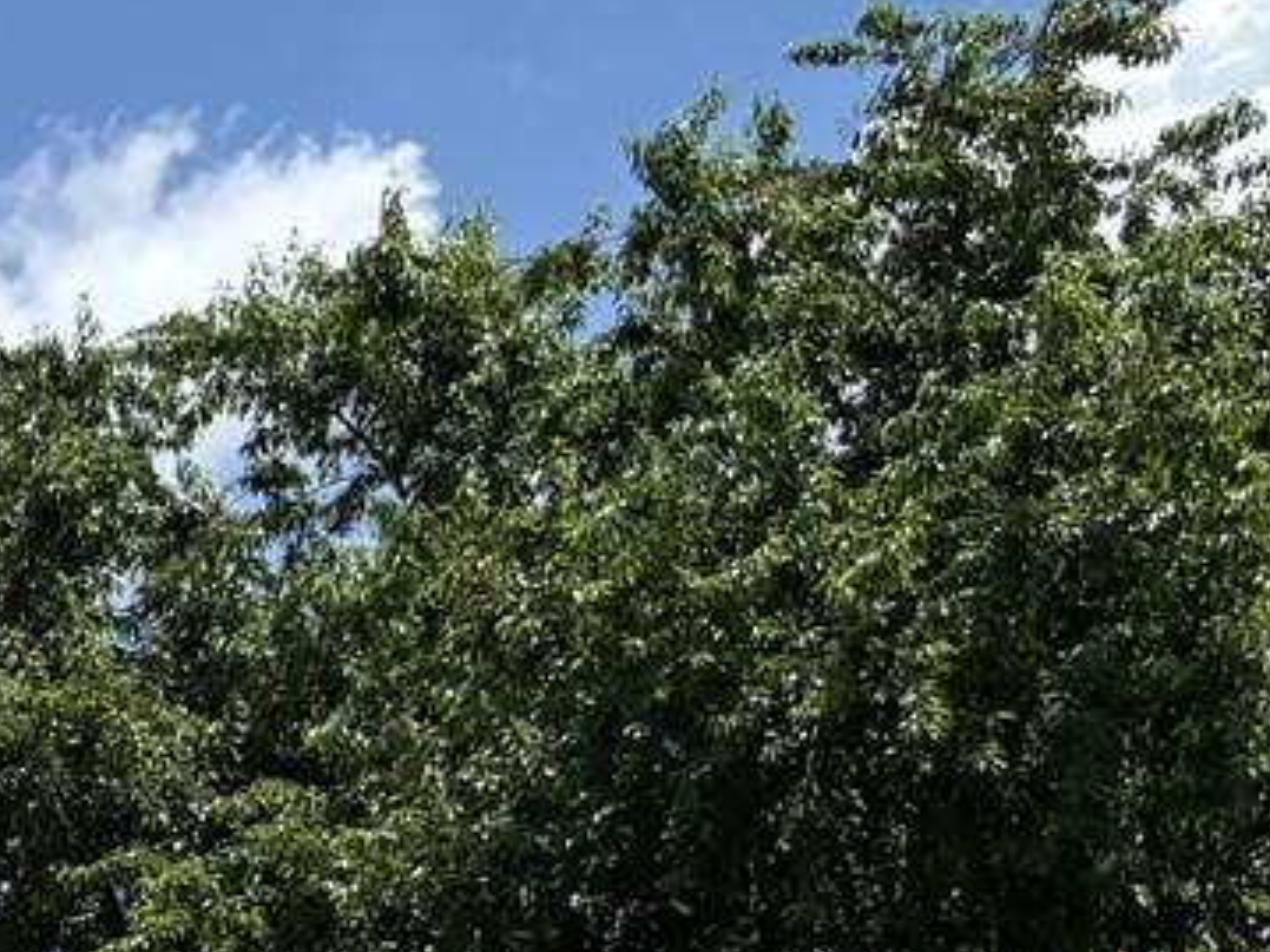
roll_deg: +1.2
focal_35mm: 116
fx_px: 4254
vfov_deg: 11.9
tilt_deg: +5.0
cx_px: -920
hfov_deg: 15.0
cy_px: 1600
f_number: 1.6
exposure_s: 1/4950
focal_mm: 5.96
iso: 50
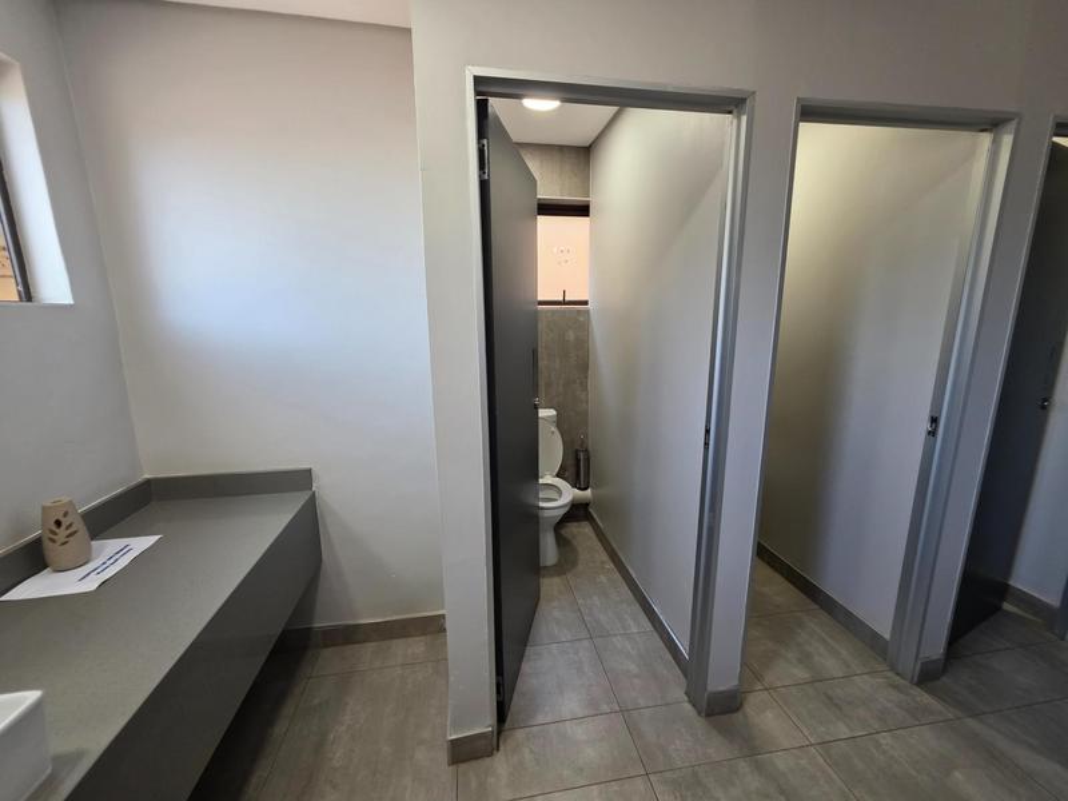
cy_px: 400
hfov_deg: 106.2
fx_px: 401
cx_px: 534
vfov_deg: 89.9
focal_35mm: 13
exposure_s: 1/100
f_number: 1.9
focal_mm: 2.2
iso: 200
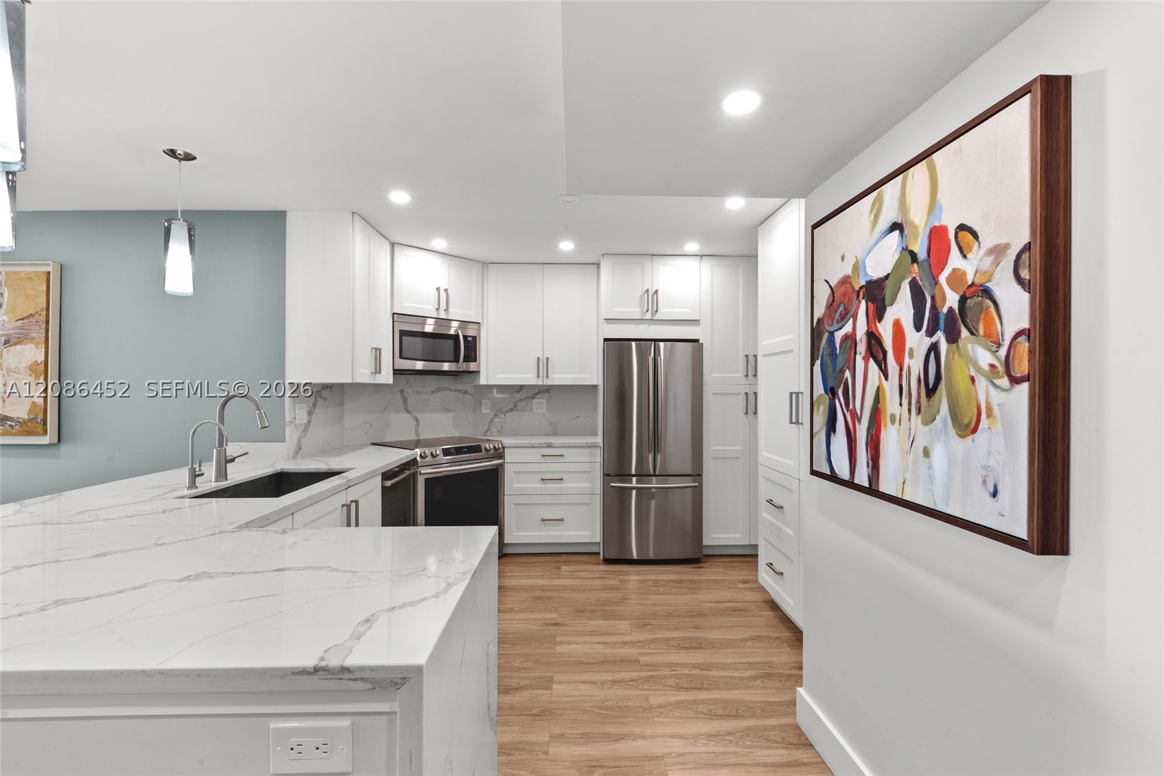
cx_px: 582
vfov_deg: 73.7
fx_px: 517
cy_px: 388
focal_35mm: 16
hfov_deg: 96.7
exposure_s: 1/2.5
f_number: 14
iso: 250
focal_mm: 16
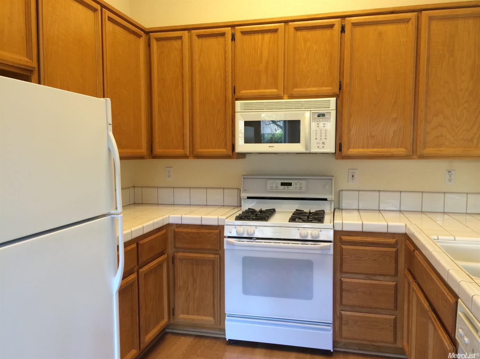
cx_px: 240
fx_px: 402
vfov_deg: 48.2
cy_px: 180
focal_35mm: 29
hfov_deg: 61.7
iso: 64
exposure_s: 1/30
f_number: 2.2
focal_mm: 4.15
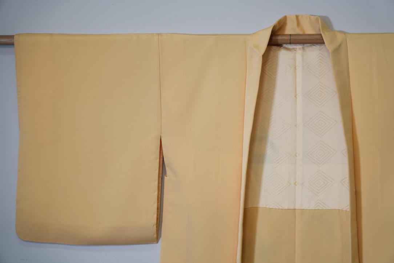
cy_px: 132
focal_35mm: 86
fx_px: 941
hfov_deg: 23.6
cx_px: 197
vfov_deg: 15.9
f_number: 4
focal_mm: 86
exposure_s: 1/100
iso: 320
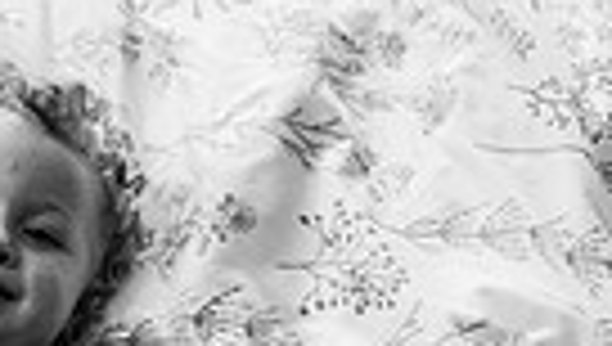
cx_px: 374
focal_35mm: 107
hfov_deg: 19.9
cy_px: 501
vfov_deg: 11.0
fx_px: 1739
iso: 1250
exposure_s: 1/250
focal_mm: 24
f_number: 3.5
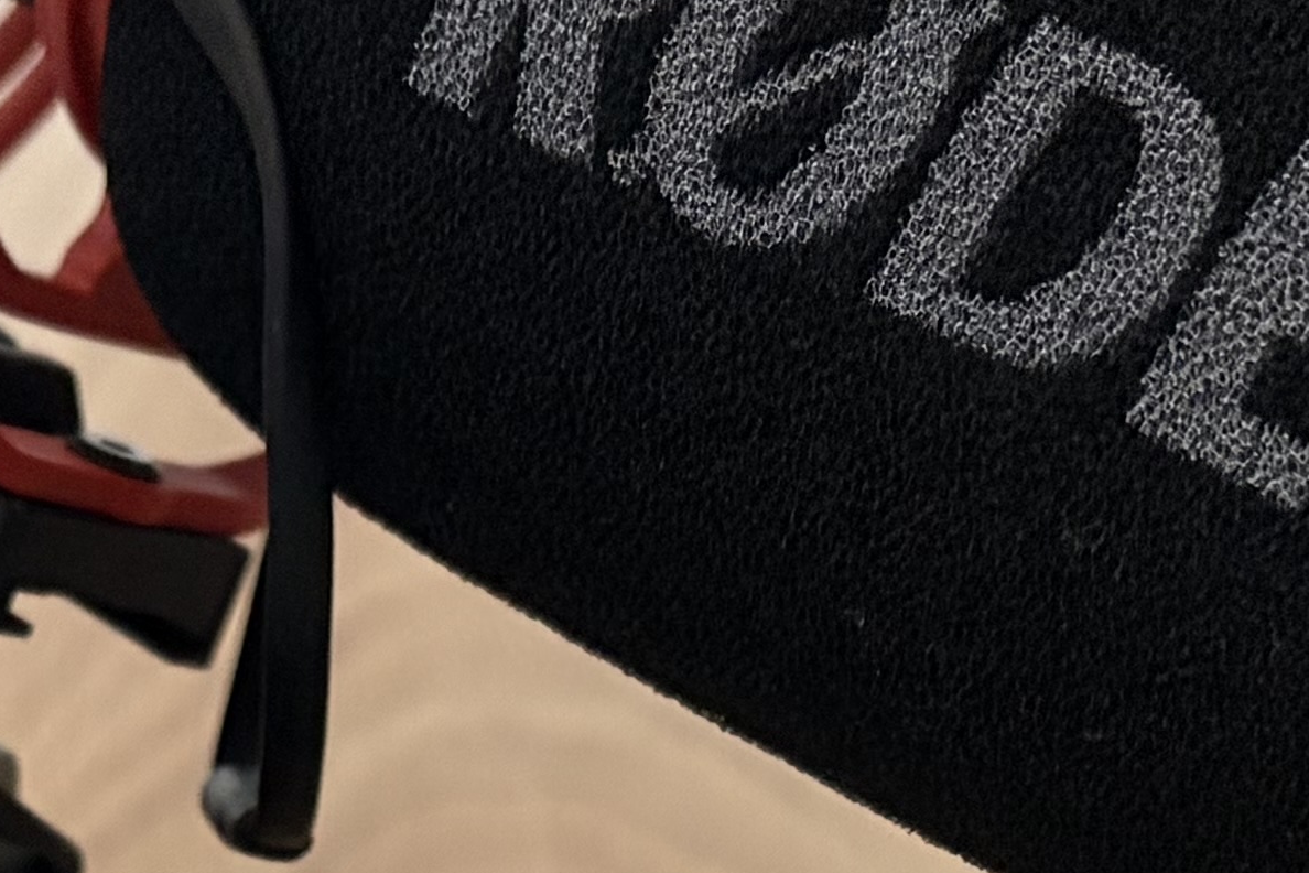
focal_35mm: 130
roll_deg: +1.9
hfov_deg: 15.3
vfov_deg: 9.9
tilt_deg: -37.3
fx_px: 4727
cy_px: 1610
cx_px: -145
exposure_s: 1/40
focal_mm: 5.96
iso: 500
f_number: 1.6
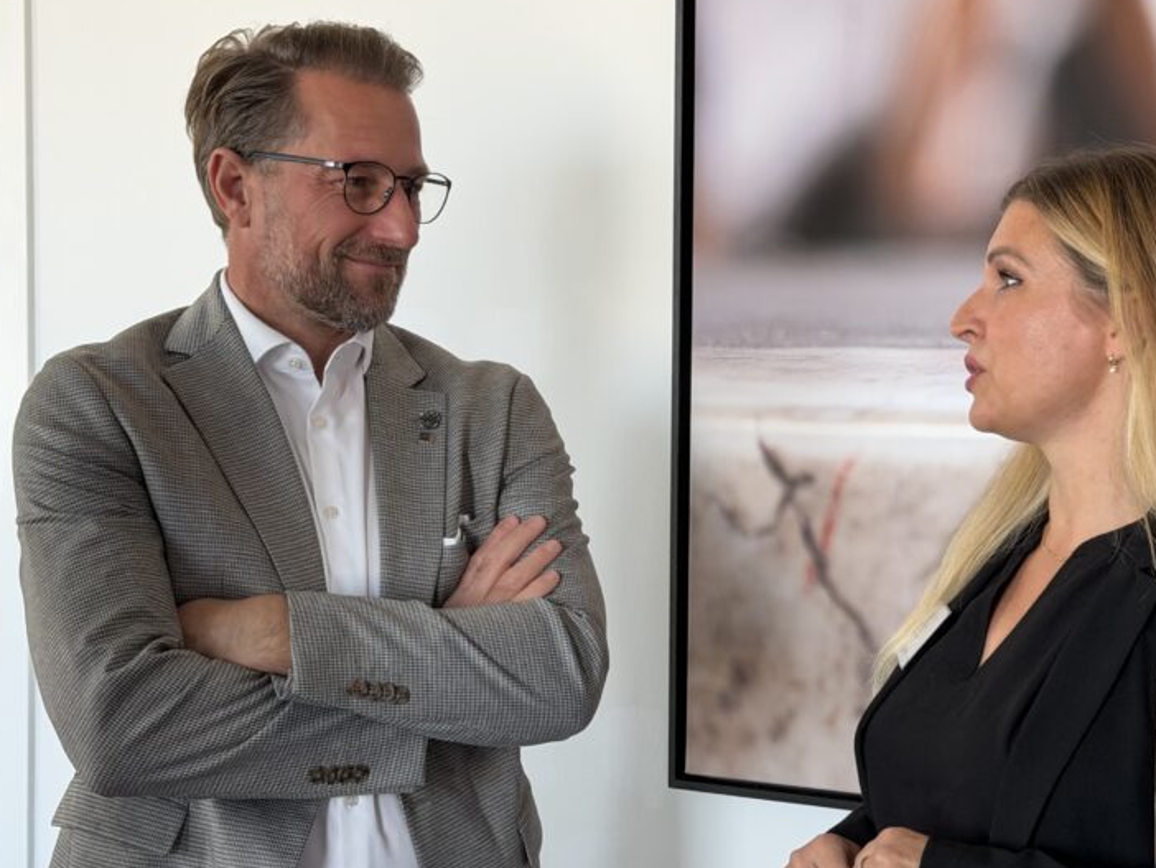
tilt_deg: -3.0
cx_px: 713
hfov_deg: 27.7
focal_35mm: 70
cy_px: 453
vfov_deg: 21.0
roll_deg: -0.2
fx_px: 2338
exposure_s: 1/50
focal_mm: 6.76
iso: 80
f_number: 1.78
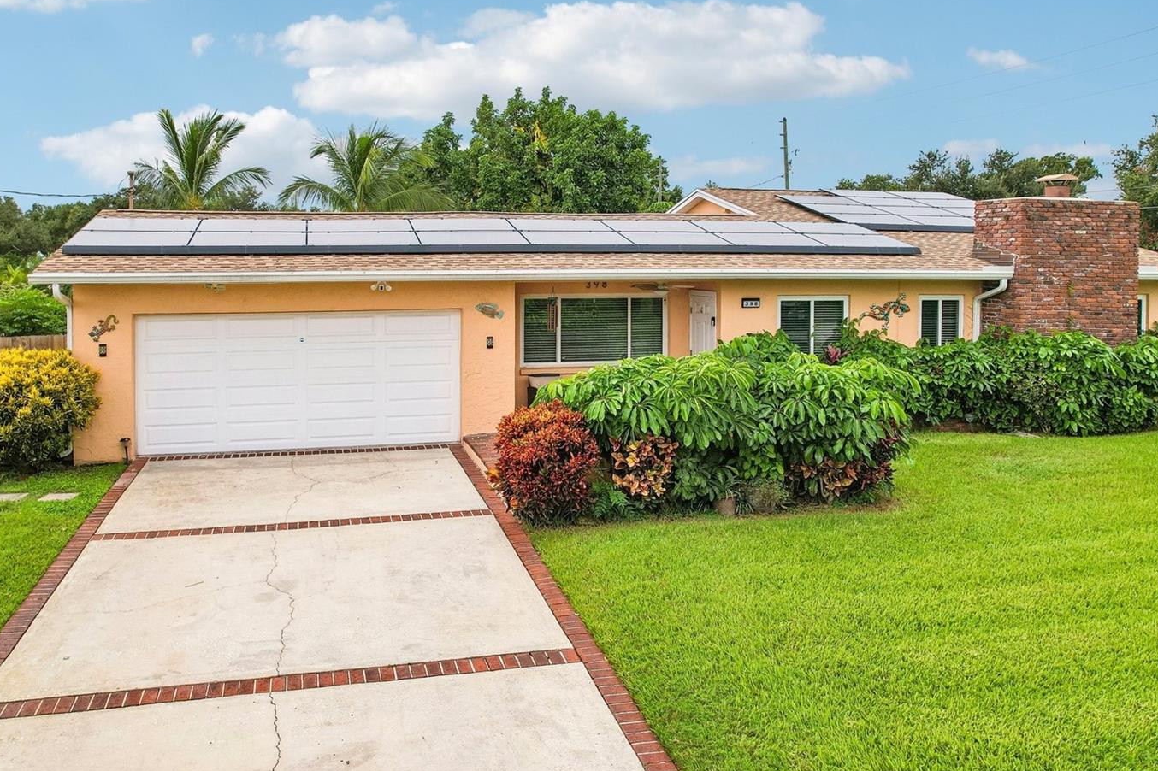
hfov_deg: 69.3
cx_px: 623
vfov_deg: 49.5
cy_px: 374
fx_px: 836
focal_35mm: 26
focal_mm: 8.4
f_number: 2.8
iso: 100
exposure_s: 1/1600
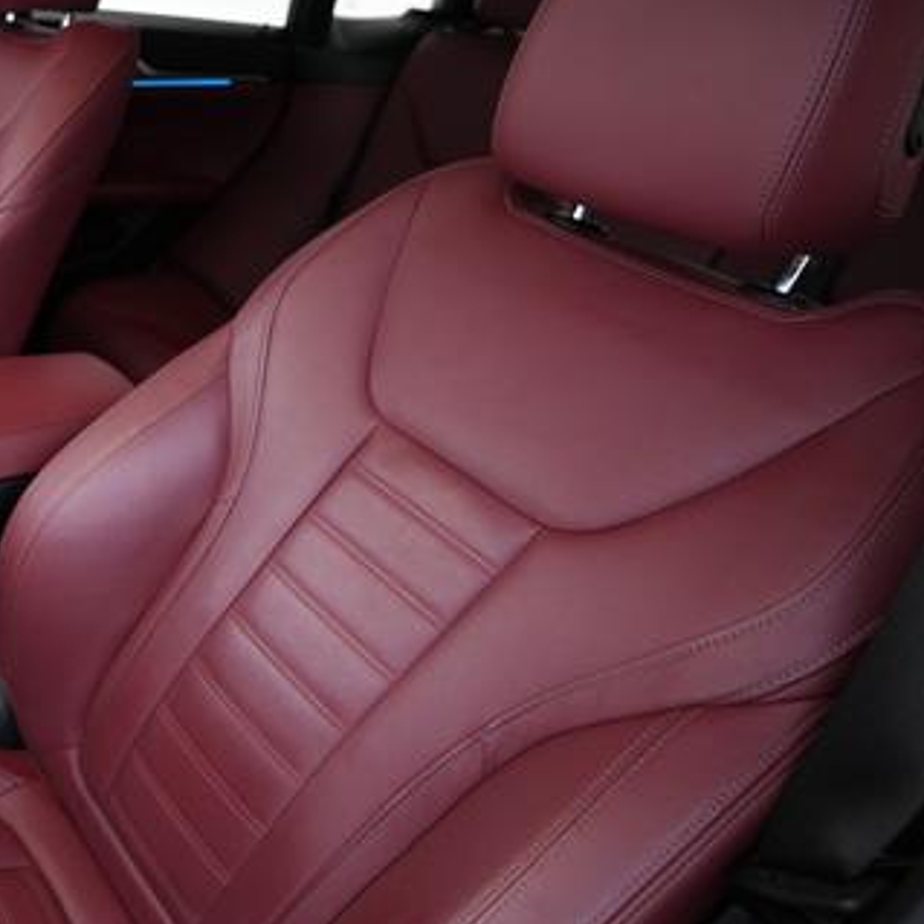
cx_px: 17
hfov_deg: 47.1
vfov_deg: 55.5
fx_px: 876
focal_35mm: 29
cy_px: 417
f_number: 2.8
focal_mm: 17
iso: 2500
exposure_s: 1/30
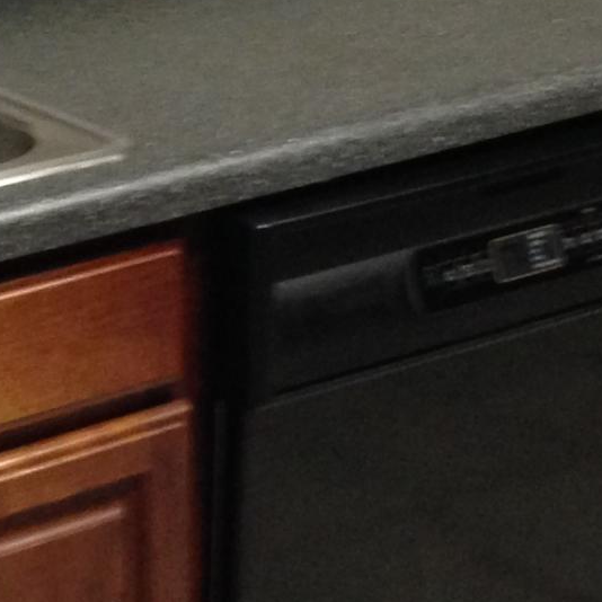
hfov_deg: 10.6
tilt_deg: -16.9
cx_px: 107
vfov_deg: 10.6
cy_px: 98
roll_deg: +1.6
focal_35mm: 164
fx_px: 3227
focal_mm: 4.12
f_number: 2.4
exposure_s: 1/20
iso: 160
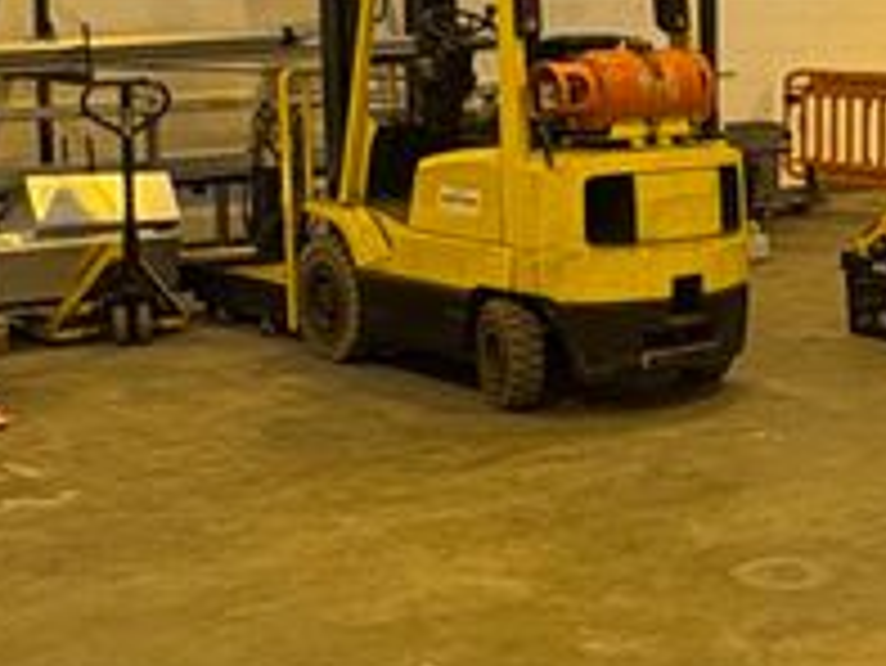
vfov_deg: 18.6
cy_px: 191
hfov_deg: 24.4
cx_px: 670
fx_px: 2023
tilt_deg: -5.3
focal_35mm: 79
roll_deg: +1.1
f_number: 2.2
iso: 200
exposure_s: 1/100
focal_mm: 2.22
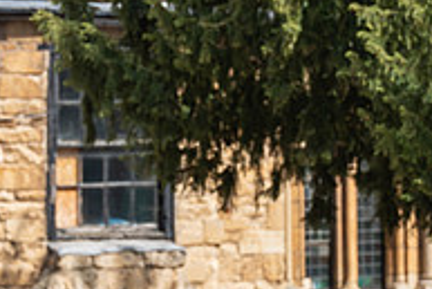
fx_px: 7625
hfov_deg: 3.2
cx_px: 284
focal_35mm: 635
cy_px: 393
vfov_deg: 2.2
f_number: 5
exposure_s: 1/1000
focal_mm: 200
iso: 400
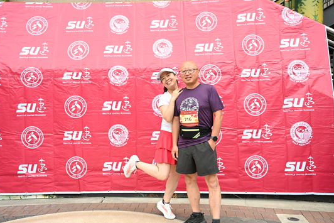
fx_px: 288
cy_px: 111
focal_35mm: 31
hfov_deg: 60.3
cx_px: 165
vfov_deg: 42.4
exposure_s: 1/320
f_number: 4
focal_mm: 30
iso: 2000
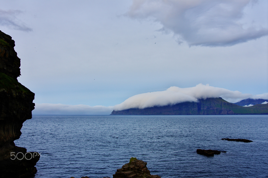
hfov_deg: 60.3
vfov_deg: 42.3
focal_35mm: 31
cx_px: 134
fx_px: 231
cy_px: 89
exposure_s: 1/160
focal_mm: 21
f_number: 5.6
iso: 100
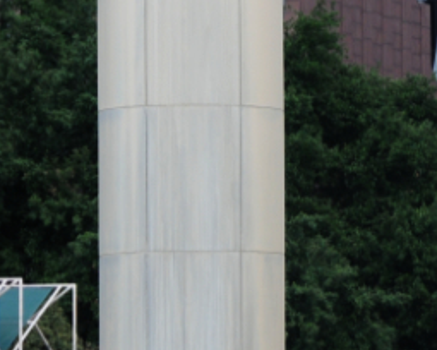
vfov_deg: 3.7
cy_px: 139
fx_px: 5352
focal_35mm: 414
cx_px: 567
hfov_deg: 4.7
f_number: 10
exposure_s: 1/250
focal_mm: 75
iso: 320
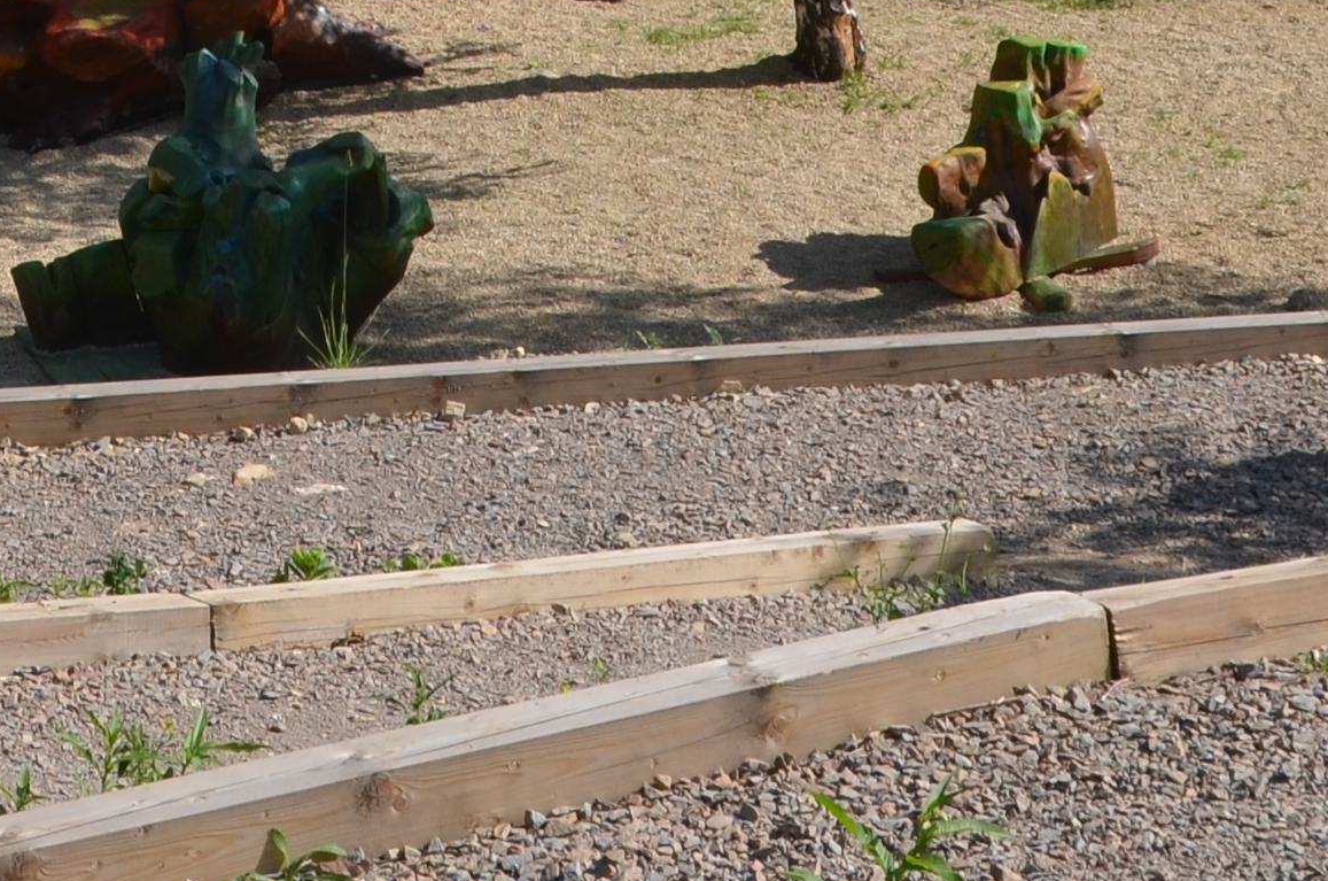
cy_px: -704
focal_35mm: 134
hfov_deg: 15.1
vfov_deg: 9.7
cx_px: 99
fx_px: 4939
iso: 140
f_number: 8
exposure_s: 1/250
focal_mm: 21
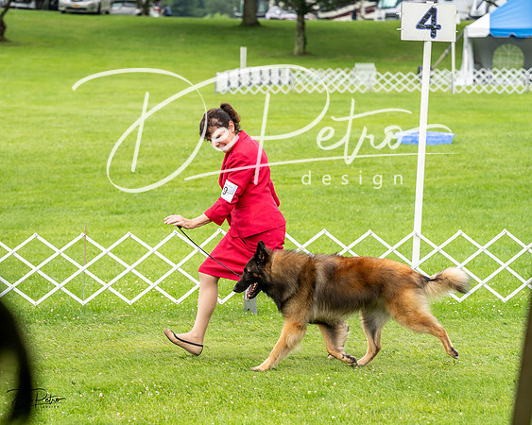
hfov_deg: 12.5
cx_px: 240
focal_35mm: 154
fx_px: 2429
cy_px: 212
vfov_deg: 10.0
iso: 400
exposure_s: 1/800
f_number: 5
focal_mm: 125
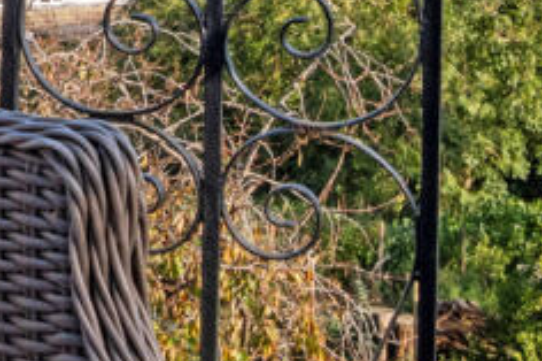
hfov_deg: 12.5
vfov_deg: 8.4
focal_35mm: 158
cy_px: -276
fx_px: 2377
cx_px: -232
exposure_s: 1/250
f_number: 11
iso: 250
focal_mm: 17
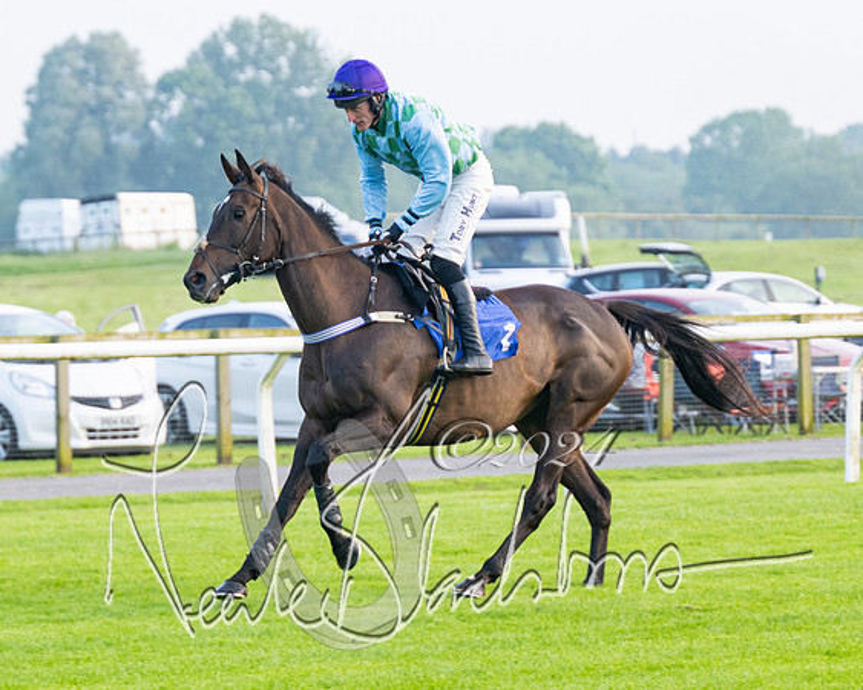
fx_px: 6655
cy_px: 300
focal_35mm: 261
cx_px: 428
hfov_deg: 7.4
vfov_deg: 5.9
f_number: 4
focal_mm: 120
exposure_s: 1/500
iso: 400
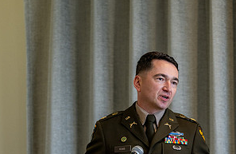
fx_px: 1080
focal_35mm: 166
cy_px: 127
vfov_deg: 8.1
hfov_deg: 12.4
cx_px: 202
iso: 400
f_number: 2.8
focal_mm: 82
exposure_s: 1/125
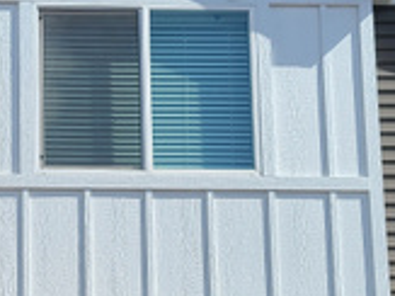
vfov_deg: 14.2
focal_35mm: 102
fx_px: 1163
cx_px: -24
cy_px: 325
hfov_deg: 18.6
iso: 40
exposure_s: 1/1858
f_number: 1.8
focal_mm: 5.4
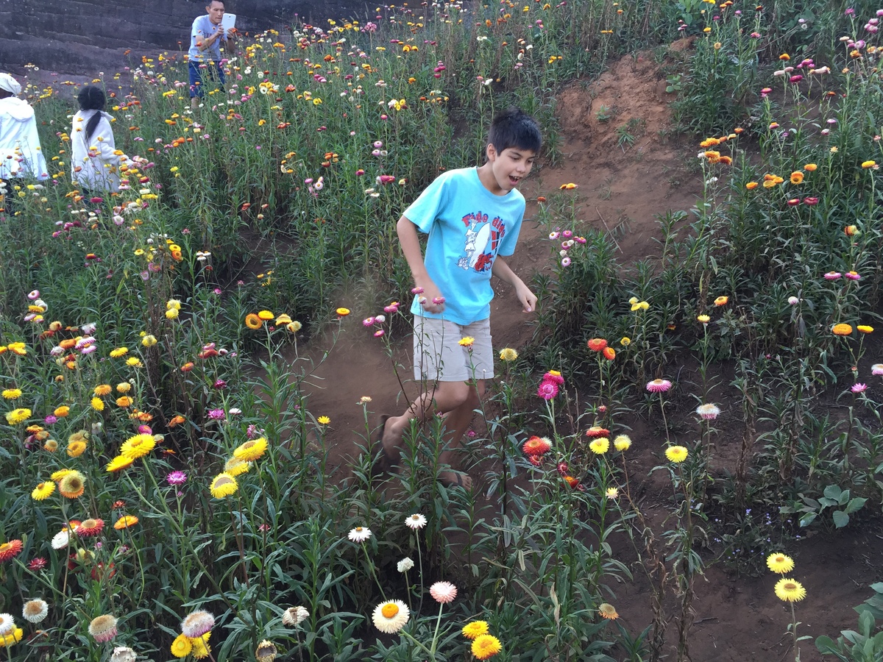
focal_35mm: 29
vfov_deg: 48.2
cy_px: 331
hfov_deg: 61.7
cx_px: 442
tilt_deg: -11.3
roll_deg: -3.2
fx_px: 740
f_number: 2.2
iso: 40
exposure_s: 1/120
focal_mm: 4.15
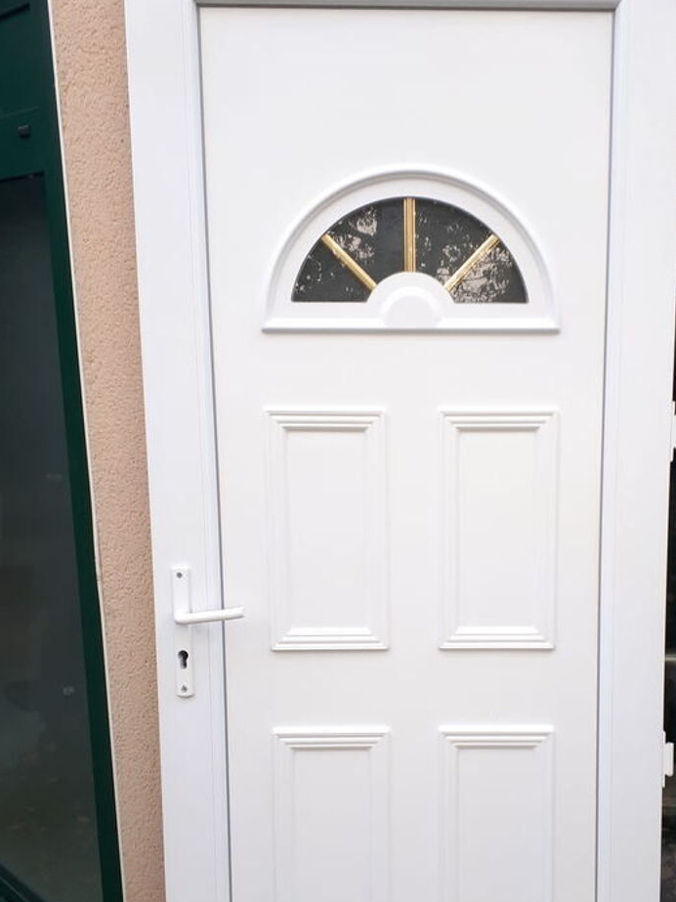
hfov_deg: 36.5
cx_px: 436
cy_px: 559
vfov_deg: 47.5
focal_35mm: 39
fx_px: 1016
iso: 50
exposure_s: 1/40
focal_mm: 3.6
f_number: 1.9
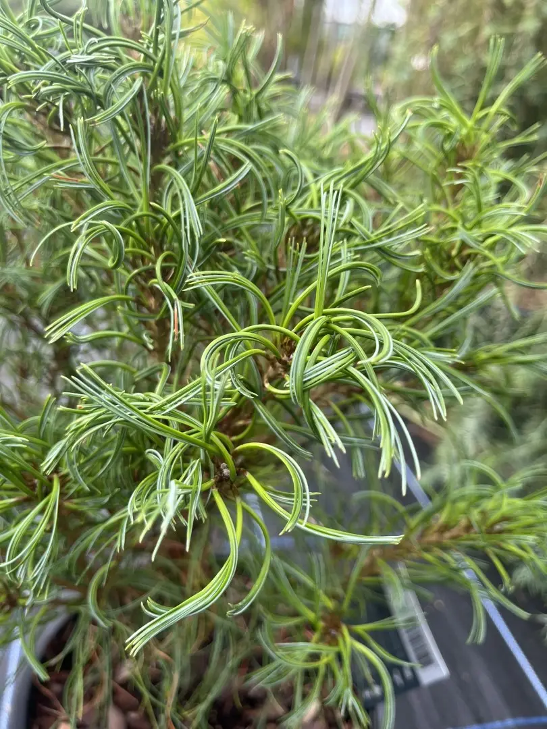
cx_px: 274
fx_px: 548
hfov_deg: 53.1
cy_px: 364
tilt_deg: -26.6
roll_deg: -6.3
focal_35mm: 26
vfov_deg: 67.3
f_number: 1.6
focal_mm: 5.1
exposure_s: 1/122
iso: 40
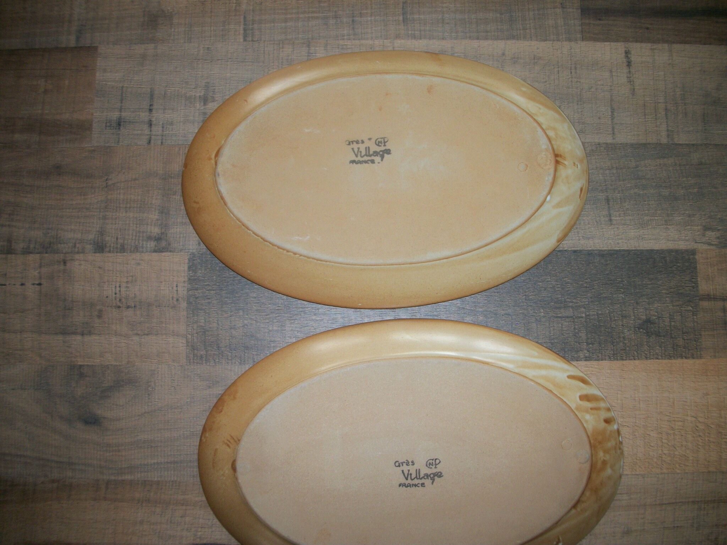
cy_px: 272
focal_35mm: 32
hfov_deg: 56.8
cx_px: 364
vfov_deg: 44.2
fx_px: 672
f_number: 2.9
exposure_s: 1/30
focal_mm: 5.7
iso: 80
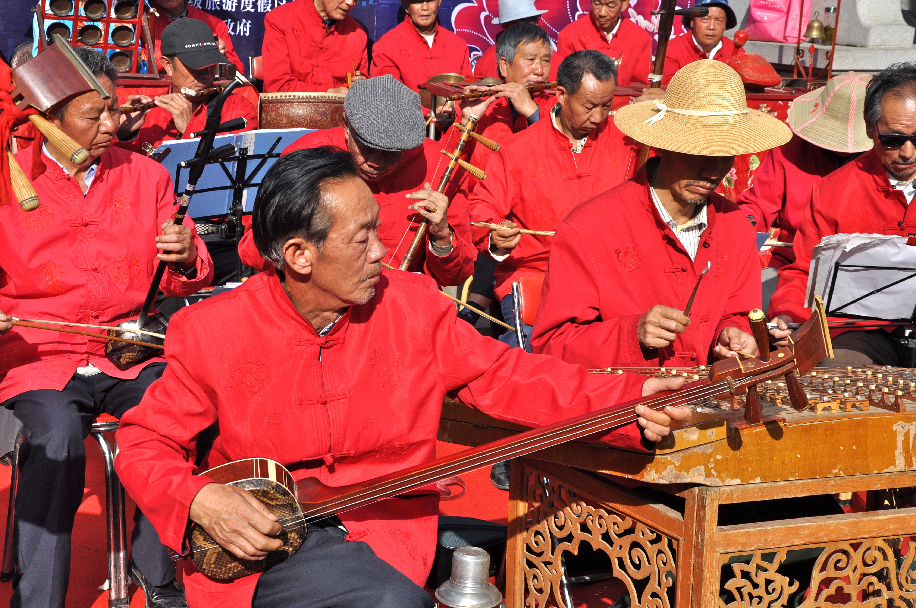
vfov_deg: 21.5
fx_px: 1601
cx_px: 458
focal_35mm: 63
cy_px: 304
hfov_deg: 31.9
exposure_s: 1/800
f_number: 11
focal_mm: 42
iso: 400
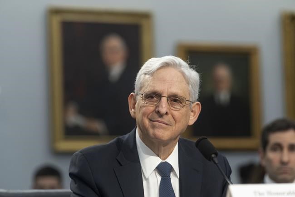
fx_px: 1393
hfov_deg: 12.1
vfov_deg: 8.1
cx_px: 148
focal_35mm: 170
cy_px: 98
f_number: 4
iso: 4000
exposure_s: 1/250
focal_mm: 170
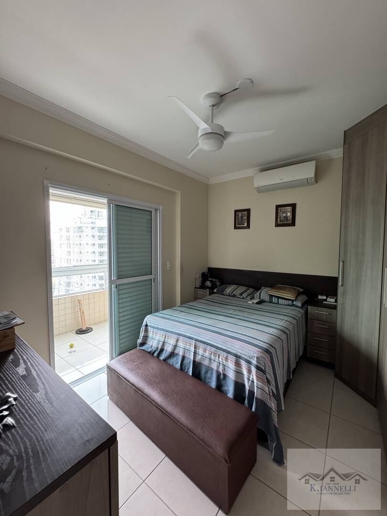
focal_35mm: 14
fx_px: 209
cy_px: 258
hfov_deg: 85.7
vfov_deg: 102.1
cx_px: 194
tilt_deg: -3.8
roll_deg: -0.1
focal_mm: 2.22
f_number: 2.2
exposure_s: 1/60
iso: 320
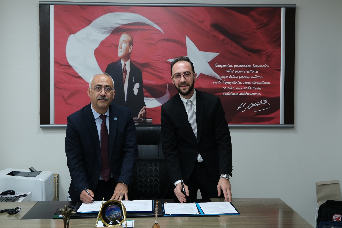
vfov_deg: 29.2
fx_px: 437
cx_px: 171
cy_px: 114
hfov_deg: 42.7
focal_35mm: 46
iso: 320
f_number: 4
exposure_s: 1/30
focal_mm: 30.8
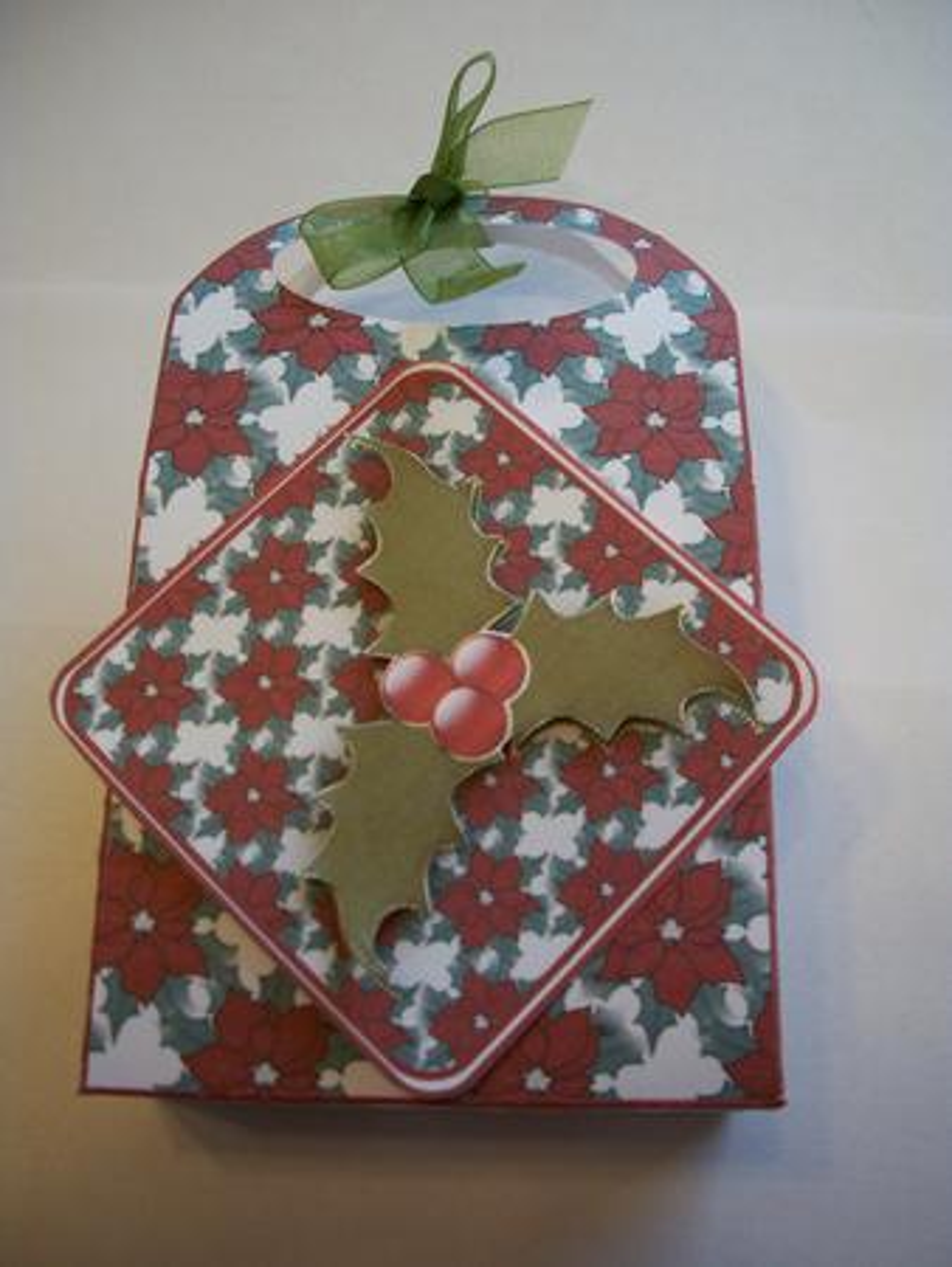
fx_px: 1282
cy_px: 634
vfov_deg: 52.6
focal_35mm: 35
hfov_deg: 40.7
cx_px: 476
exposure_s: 1/100
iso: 80
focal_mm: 6.3
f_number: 3.1
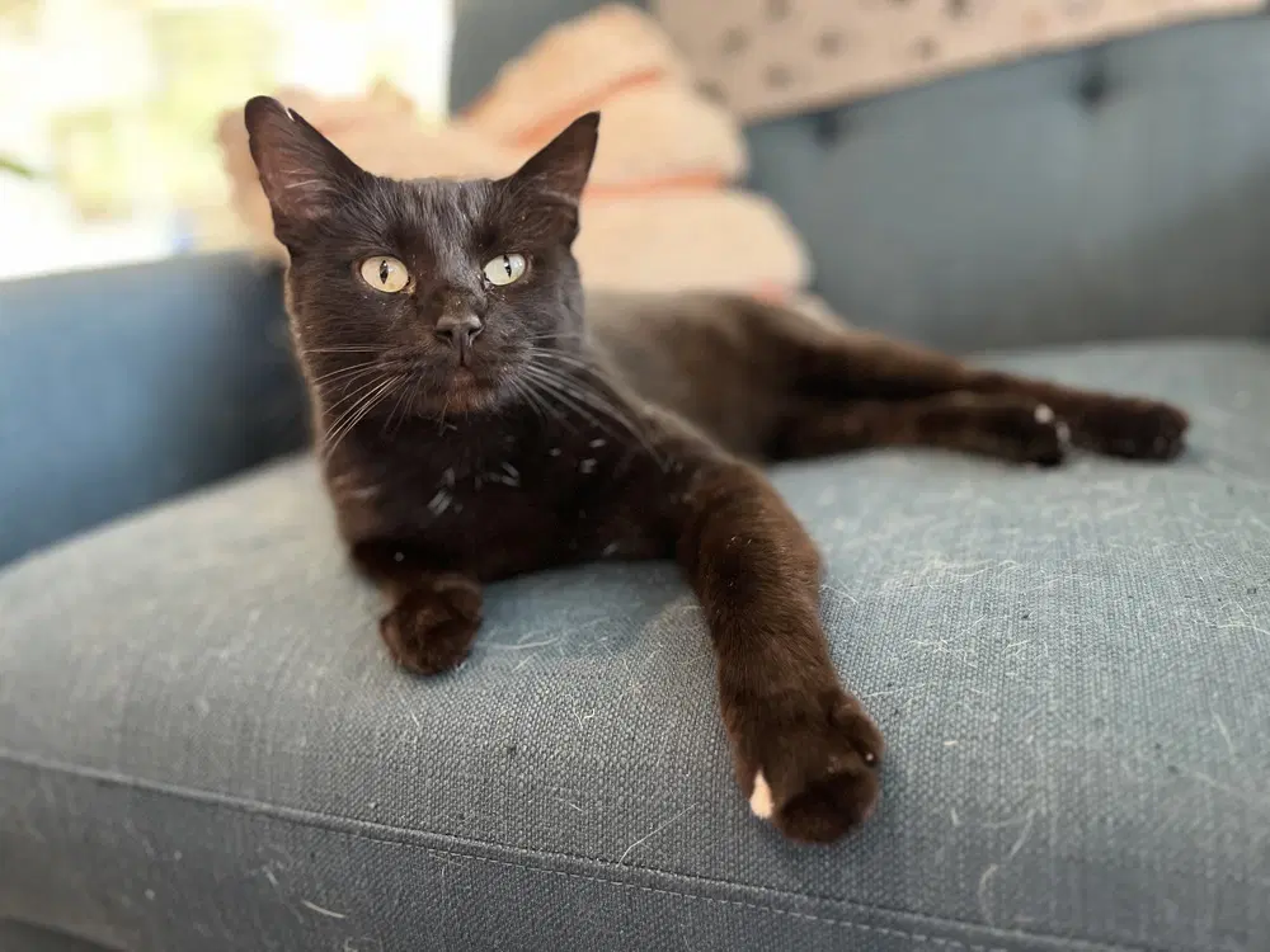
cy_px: 476
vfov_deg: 53.1
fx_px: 954
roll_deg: +7.2
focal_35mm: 26
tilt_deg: -14.6
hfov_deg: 67.3
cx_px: 635
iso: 400
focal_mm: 5.1
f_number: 1.6
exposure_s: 1/40
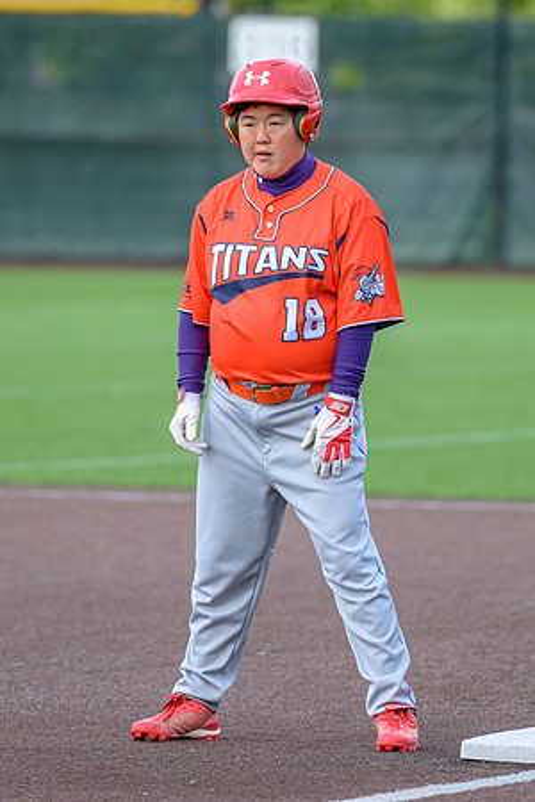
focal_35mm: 446
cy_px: 325
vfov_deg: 4.6
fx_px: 9951
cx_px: 300
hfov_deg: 3.1
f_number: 3.2
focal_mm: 200
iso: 1600
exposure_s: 1/2000
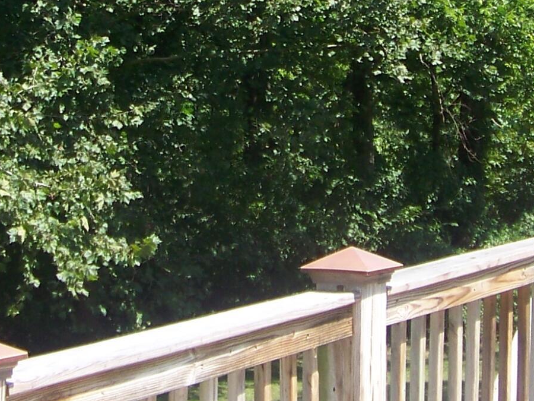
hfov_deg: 16.4
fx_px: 1851
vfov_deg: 12.2
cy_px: 17
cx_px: 284
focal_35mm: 120
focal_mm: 5.85
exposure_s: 1/400
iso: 64
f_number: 2.8
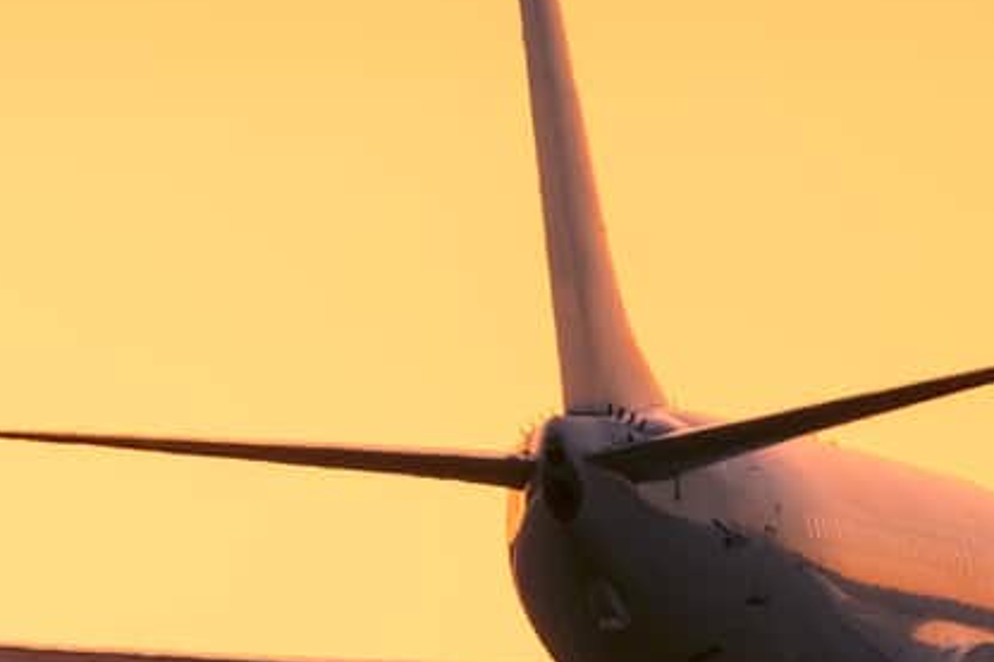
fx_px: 28151
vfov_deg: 1.3
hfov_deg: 2.0
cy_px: 660
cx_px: 1502
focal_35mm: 1020
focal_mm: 200
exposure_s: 1/250
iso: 200
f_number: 6.3
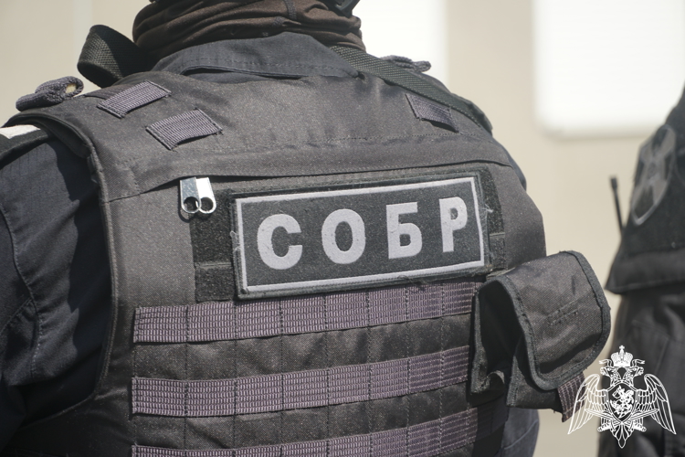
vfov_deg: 6.8
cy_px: 228
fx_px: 3853
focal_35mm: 202
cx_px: 342
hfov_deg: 10.2
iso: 100
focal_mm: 135
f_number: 5.6
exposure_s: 1/250
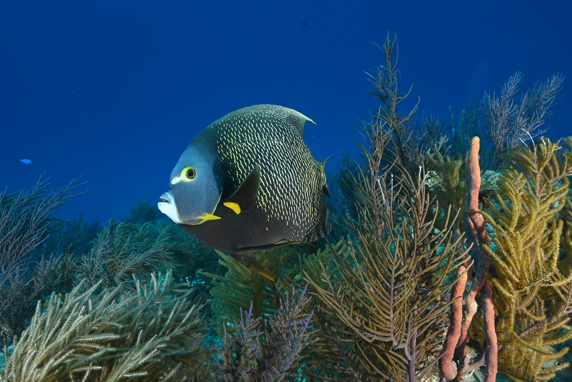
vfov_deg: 58.3
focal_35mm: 22
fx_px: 342
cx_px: 286
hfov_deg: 79.9
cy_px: 191
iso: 320
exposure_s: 1/125
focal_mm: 21.5
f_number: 13
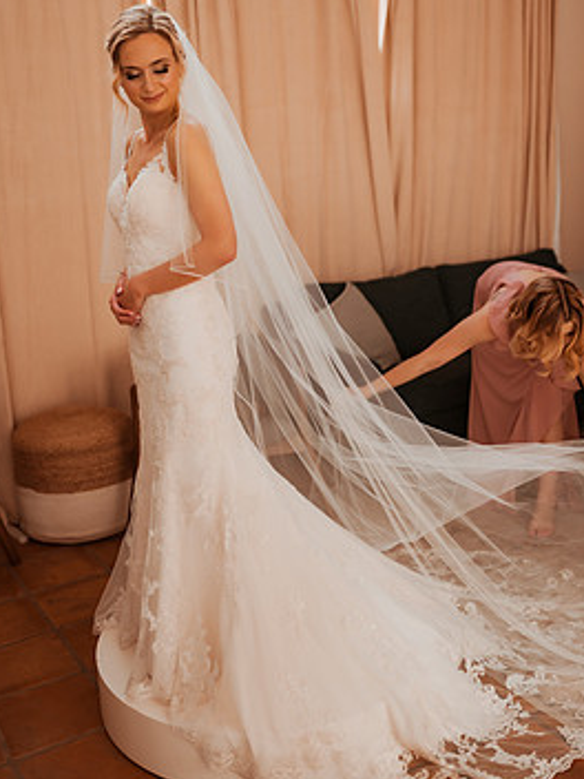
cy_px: 321
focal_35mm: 43
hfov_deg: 33.6
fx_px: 967
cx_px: 284
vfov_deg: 43.7
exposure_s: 1/800
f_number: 1.8
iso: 320
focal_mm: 35
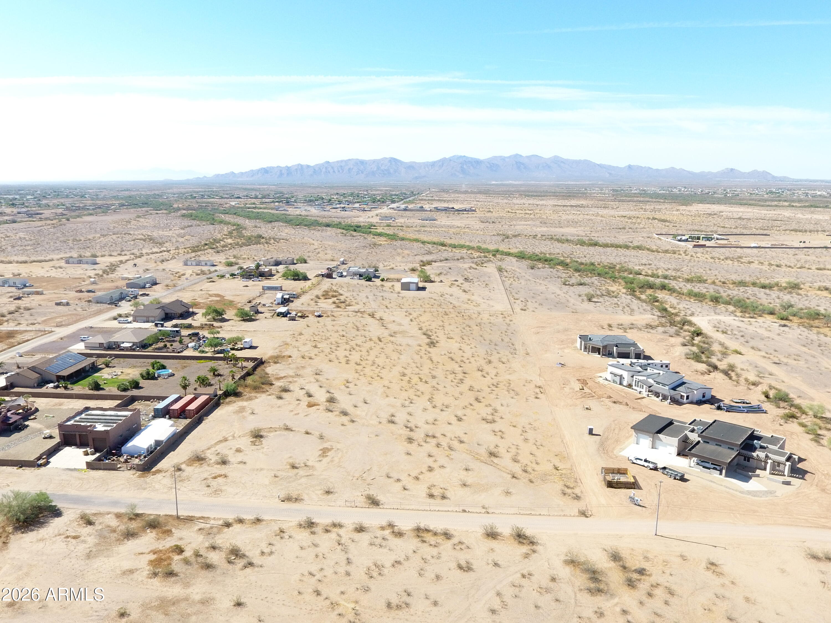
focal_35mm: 20
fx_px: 480
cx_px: 416
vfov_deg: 66.0
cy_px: 312
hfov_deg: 81.7
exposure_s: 1/493
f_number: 2.8
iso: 100
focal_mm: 3.61
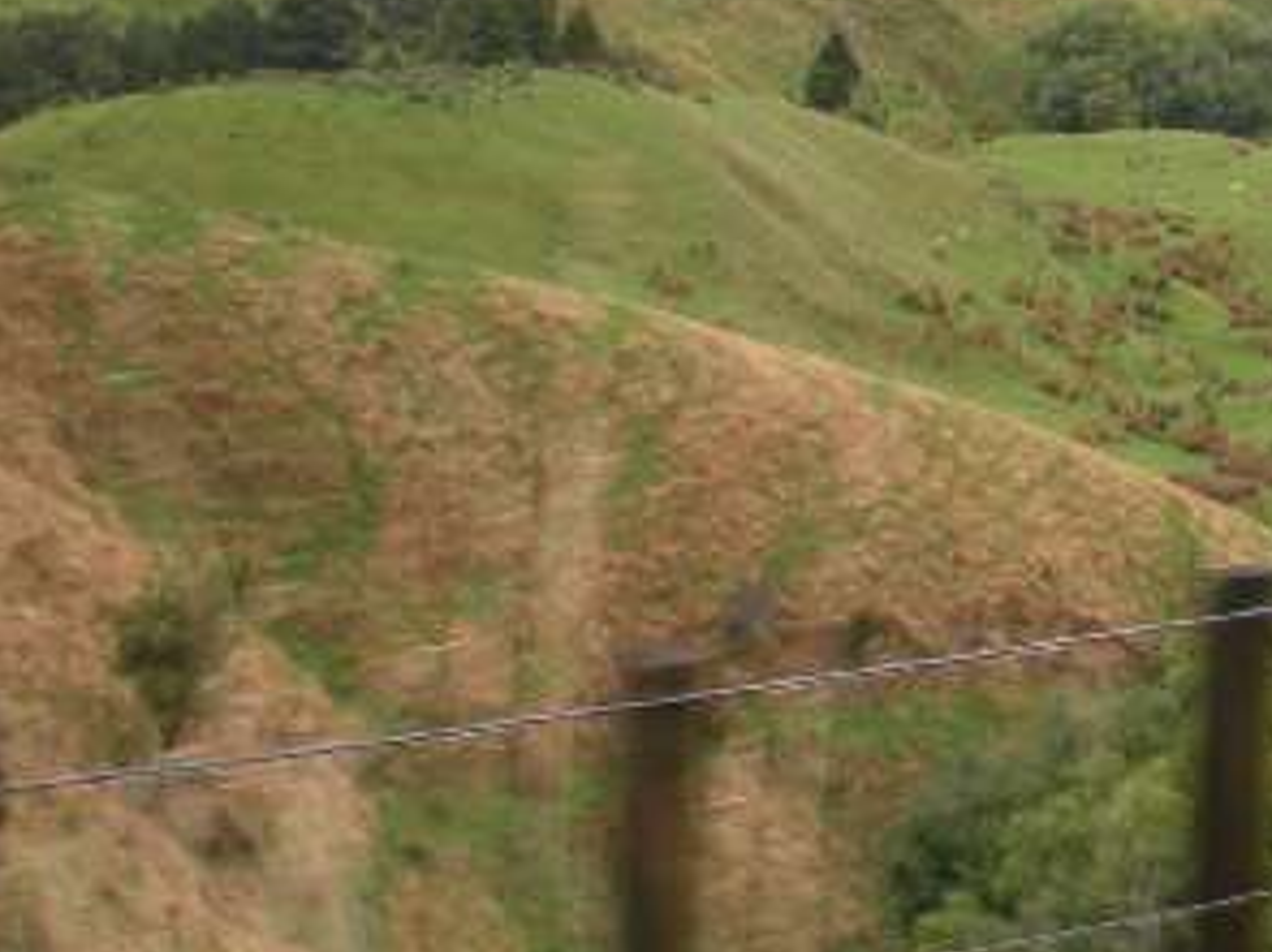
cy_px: 121
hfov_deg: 19.1
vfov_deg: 15.4
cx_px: 1643
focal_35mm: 95
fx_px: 3489
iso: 64
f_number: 3.5
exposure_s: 1/372
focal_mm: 6.3
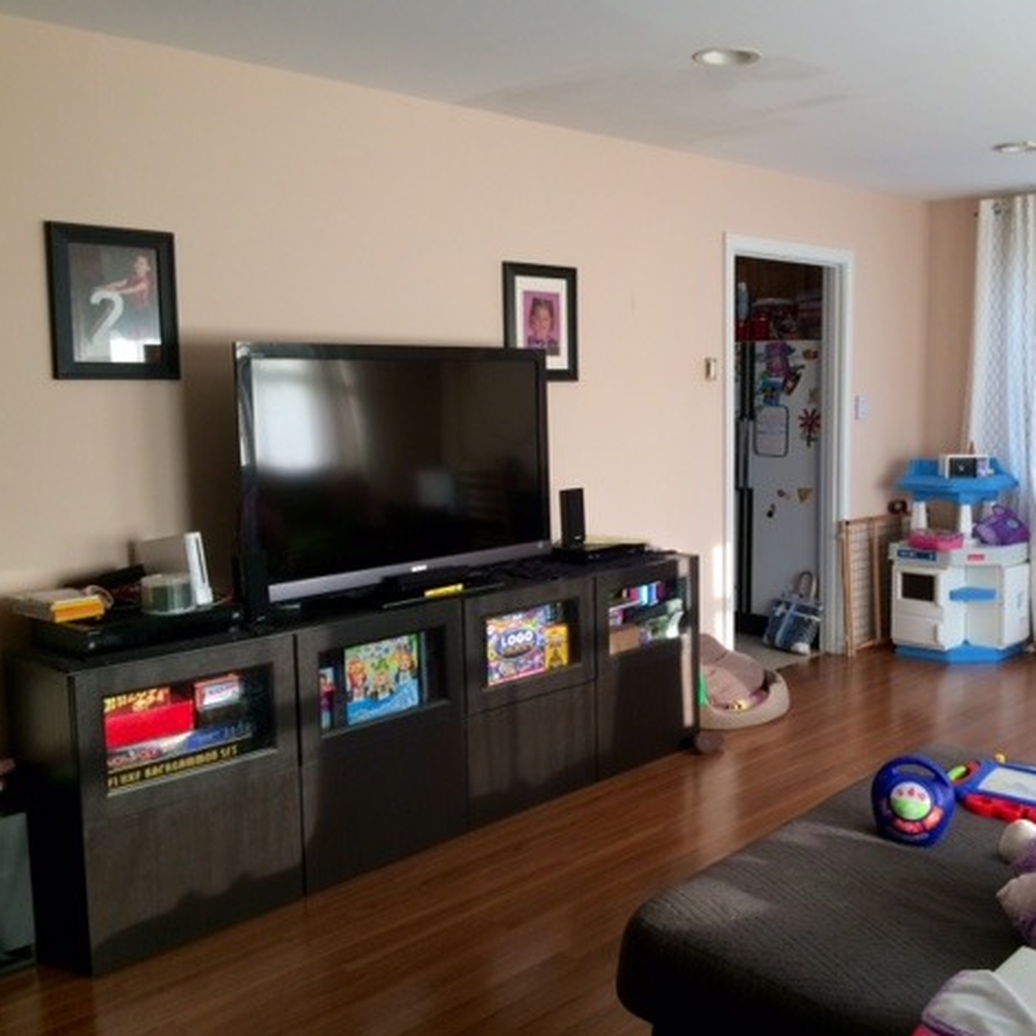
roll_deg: +1.8
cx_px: 656
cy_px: 512
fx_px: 1185
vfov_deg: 47.2
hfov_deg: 46.7
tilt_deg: -6.3
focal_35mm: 35
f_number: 2.2
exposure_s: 1/30
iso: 32
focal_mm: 4.15
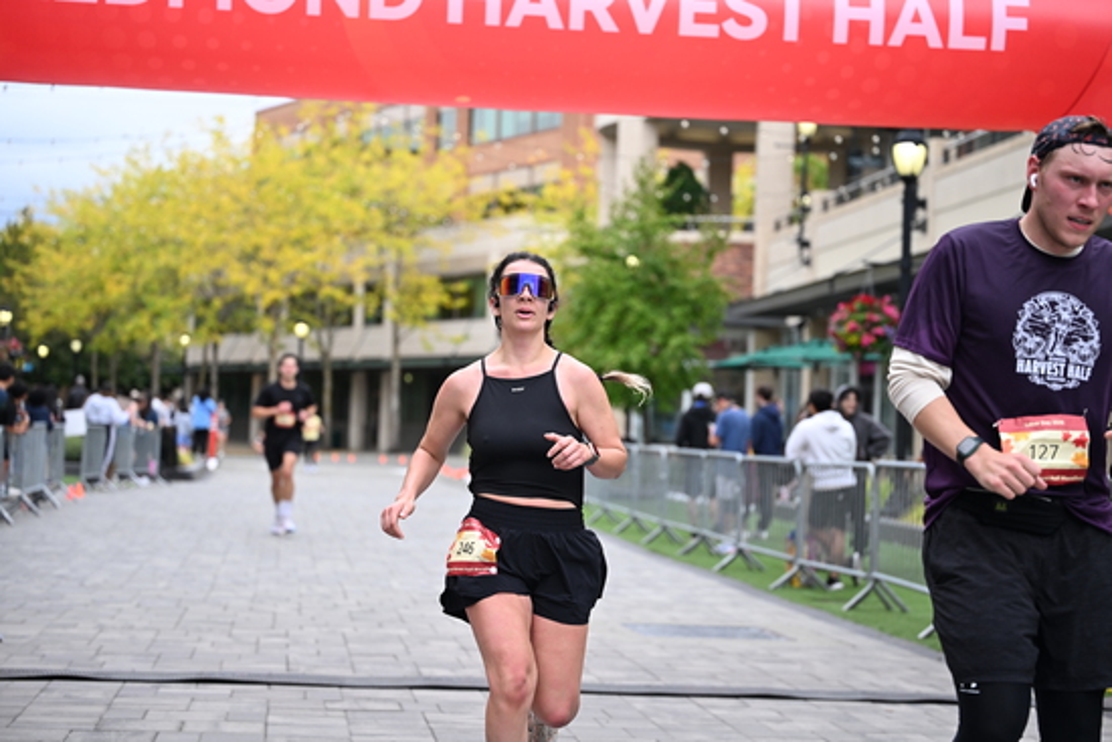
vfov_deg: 19.5
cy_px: 371
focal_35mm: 70
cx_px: 556
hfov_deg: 28.8
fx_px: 2163
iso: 640
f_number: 2.8
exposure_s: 1/2000
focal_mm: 70
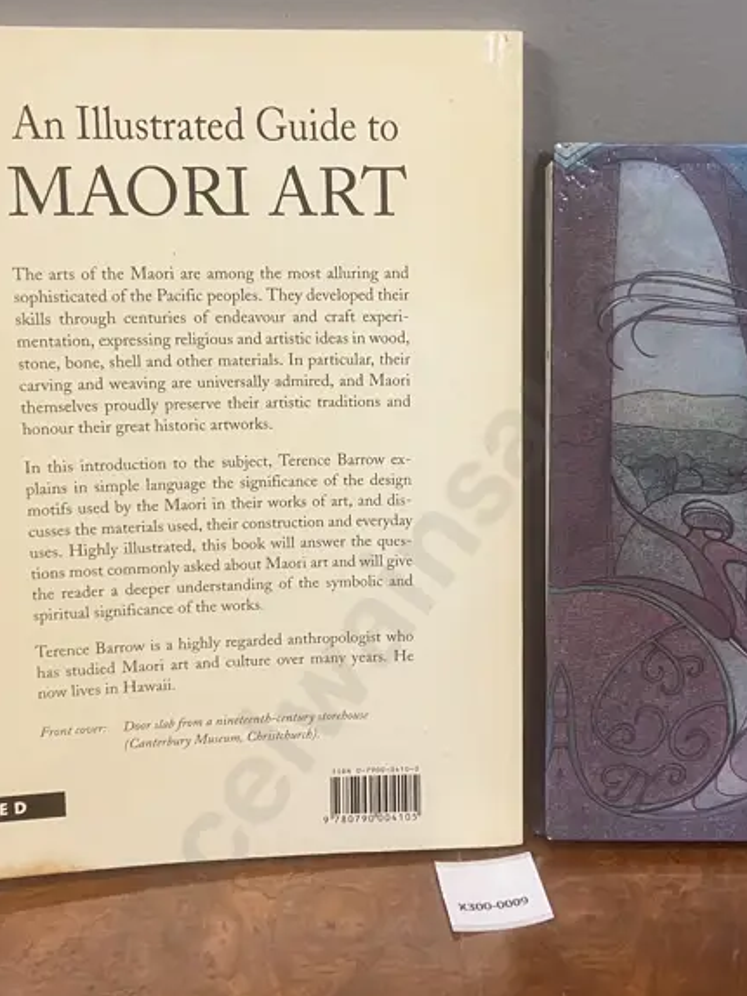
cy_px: 511
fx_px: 1438
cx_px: 464
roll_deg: -0.5
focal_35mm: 50
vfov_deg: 38.2
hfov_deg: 29.0
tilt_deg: -22.0
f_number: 1.8
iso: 125
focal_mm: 3.99
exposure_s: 1/50
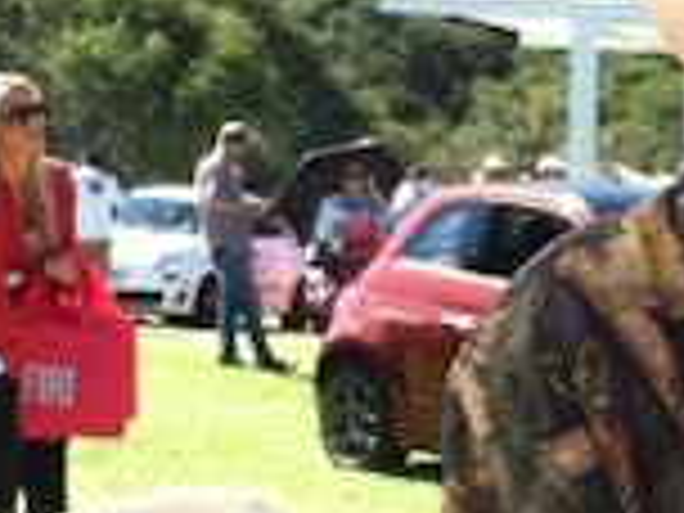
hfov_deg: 12.6
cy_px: 556
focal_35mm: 147
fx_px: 2905
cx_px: 1089
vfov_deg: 10.0
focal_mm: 3.85
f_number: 2.8
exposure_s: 1/316
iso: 80
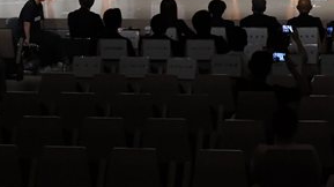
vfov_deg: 10.0
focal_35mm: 118
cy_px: -82
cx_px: 314
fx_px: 1044
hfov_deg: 17.8
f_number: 5.6
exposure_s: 1/400
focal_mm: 28
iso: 4000
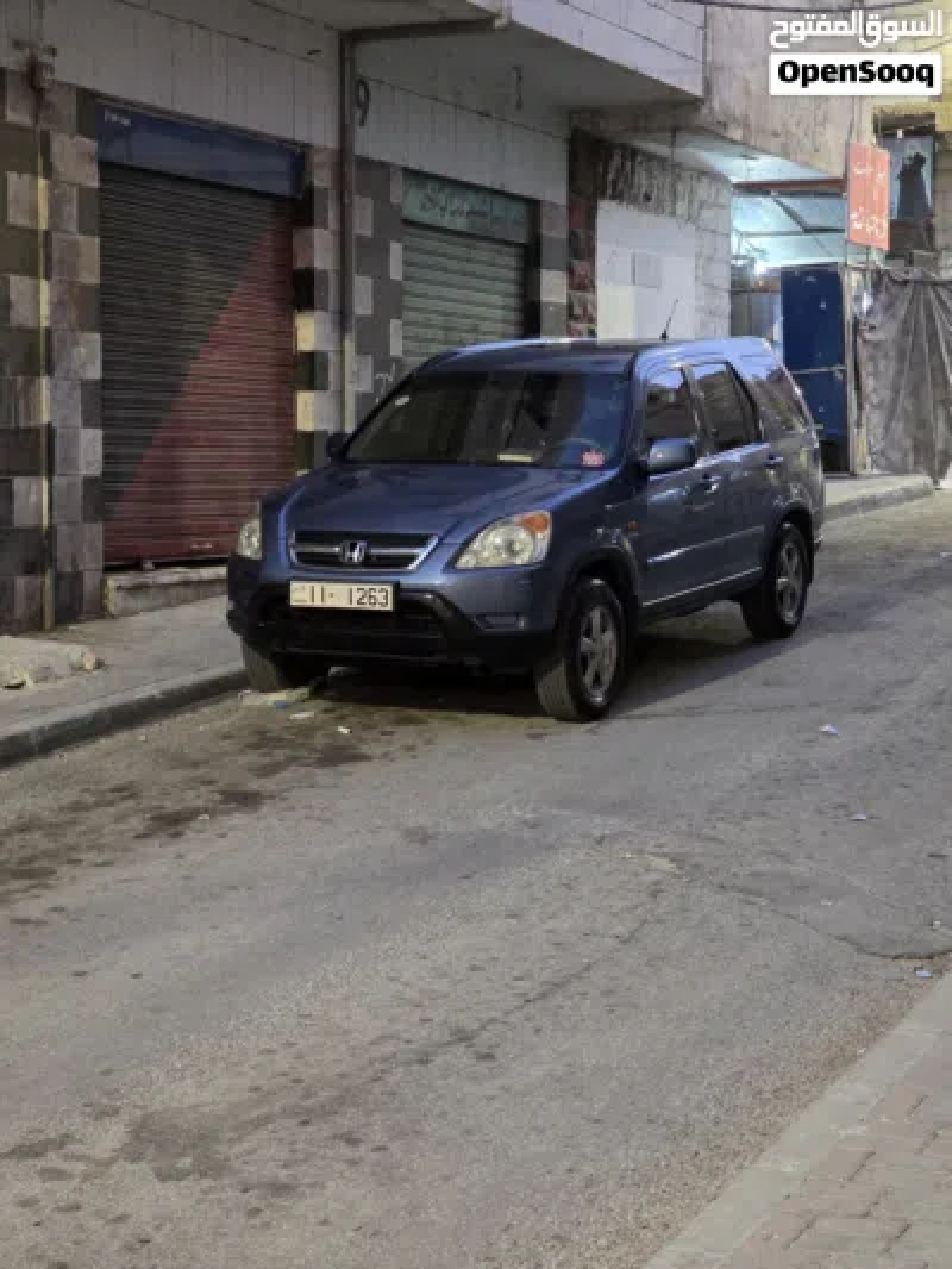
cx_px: 476
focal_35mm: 69
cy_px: 634
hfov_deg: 21.3
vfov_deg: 28.2
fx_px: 2529
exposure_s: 1/33.3
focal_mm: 7.9
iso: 1250
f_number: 2.4
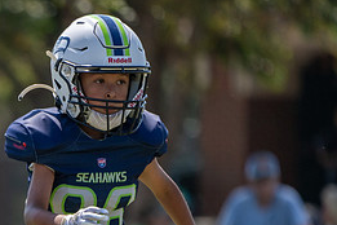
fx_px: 10465
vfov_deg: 1.2
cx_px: -92
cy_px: 259
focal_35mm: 1118
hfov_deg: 1.8
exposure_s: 1/1250
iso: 320
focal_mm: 400
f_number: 5.6
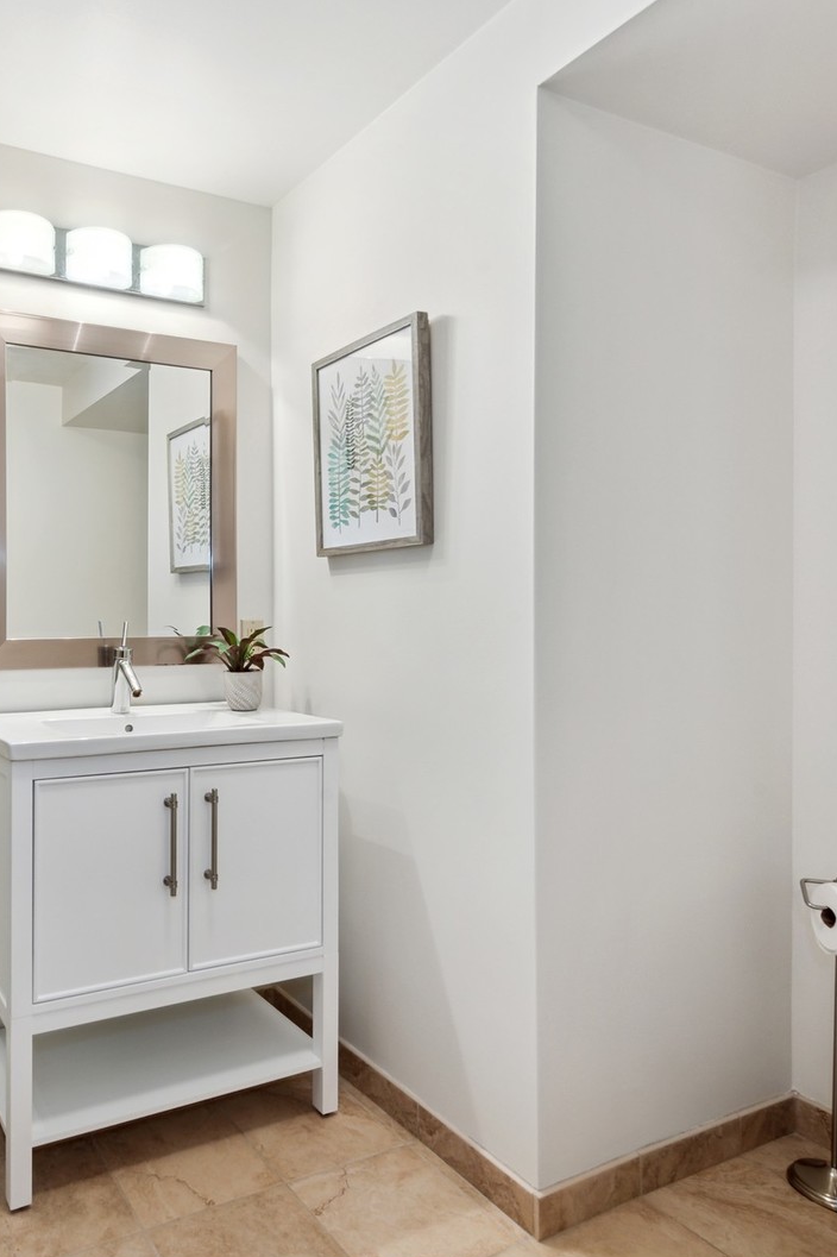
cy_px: 640
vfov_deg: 76.1
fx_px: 803
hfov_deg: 51.6
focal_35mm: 23
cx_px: 166
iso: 200
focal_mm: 15
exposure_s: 1/15
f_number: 9.5
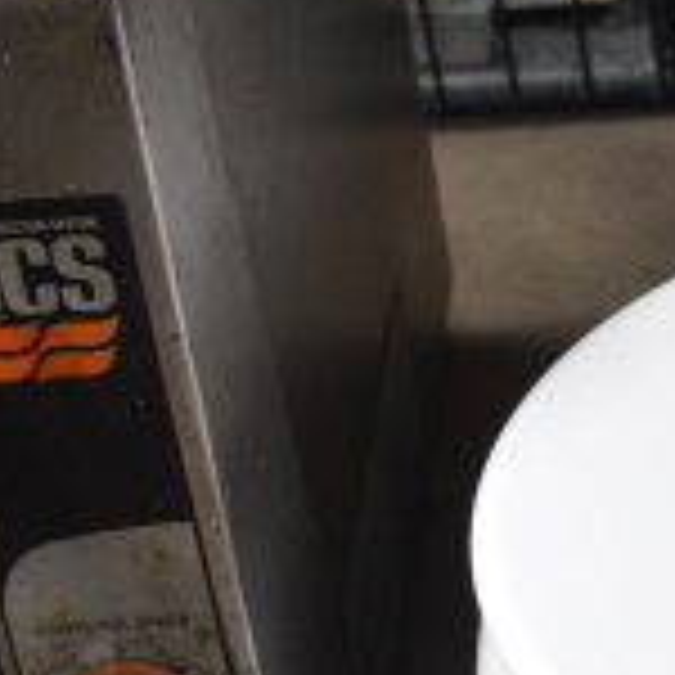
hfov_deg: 12.0
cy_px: 704
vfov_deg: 13.2
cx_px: 1354
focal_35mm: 130
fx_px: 2862
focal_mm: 25
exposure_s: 1/100
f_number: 5
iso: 200
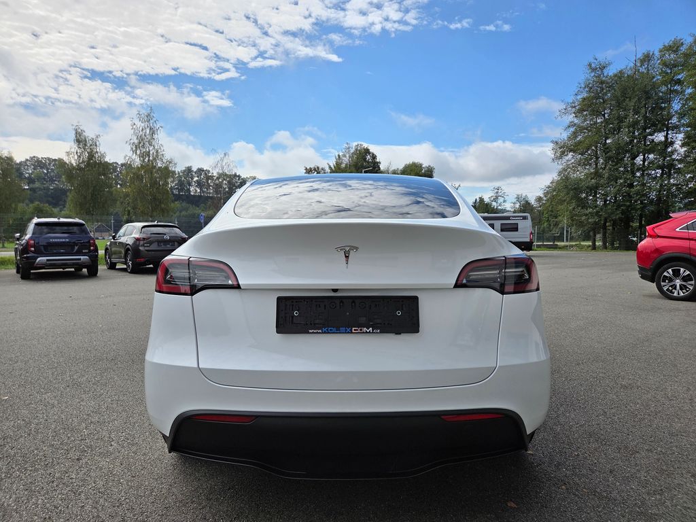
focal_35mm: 23
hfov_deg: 73.9
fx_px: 462
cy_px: 261
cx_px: 348
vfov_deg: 58.9
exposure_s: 1/7891
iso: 64
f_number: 1.8
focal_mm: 5.4
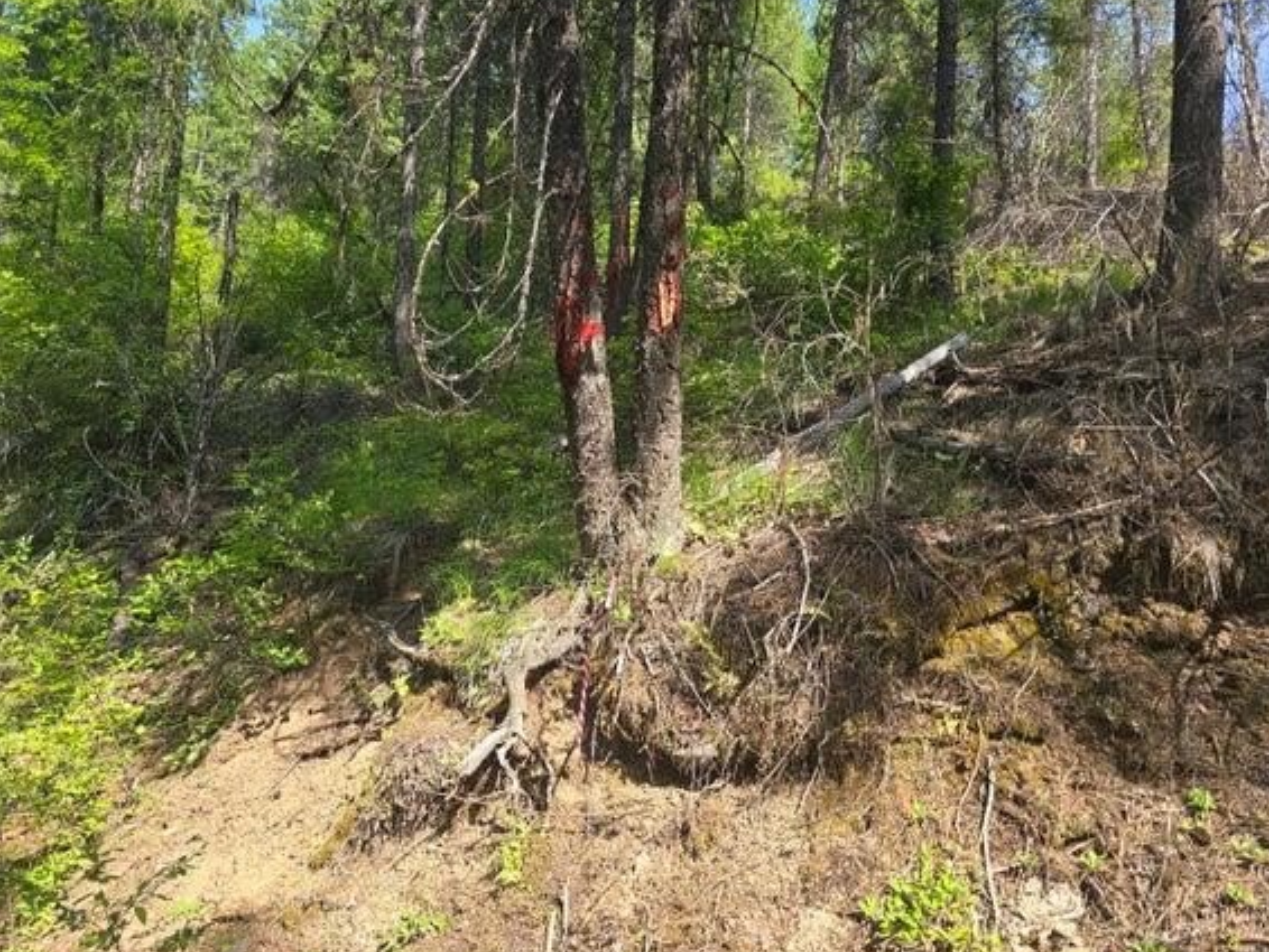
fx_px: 954
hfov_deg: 67.3
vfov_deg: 53.1
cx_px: 643
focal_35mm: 26
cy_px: 477
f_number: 1.7
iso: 12
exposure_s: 1/188
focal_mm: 6.3
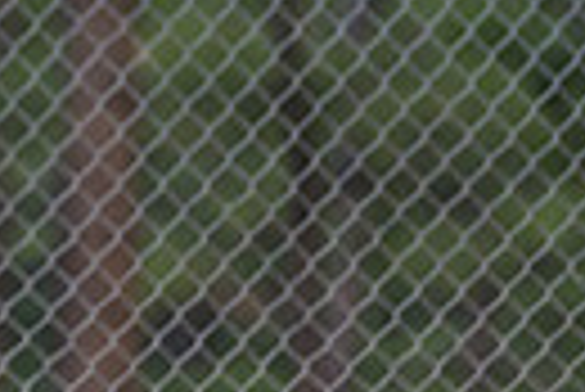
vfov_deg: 0.8
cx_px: -441
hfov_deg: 1.2
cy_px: 813
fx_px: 26826
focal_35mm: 1649
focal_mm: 370
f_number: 7.1
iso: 800
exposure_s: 1/1000
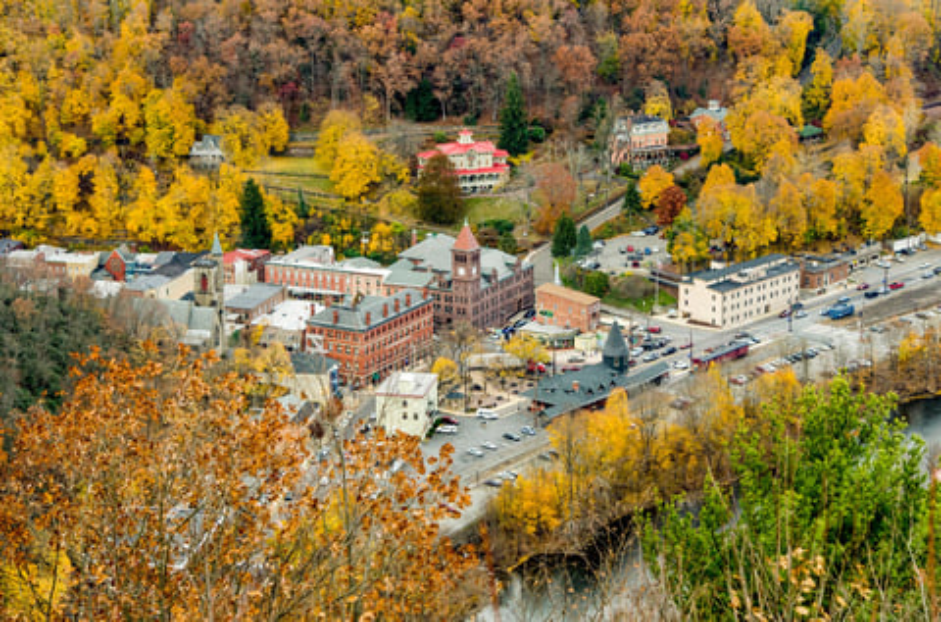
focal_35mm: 105
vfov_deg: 13.0
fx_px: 2736
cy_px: 311
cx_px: 470
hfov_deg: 19.5
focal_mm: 70
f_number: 4.5
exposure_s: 1/250
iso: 720
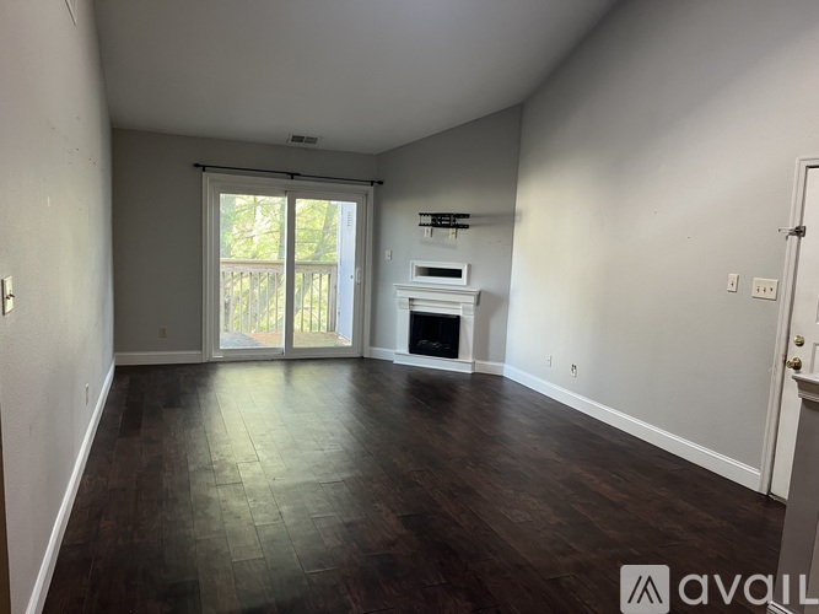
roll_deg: -2.6
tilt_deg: -7.7
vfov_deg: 53.0
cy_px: 307
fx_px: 615
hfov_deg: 67.3
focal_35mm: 26
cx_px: 410
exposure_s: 1/60
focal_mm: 5.1
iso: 160
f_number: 1.6
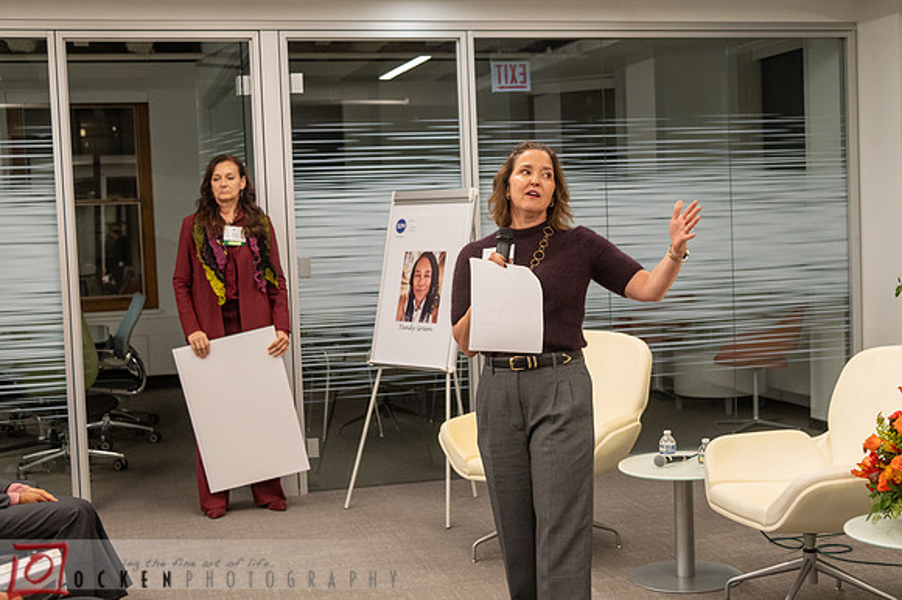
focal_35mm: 53
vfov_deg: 25.6
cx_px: 485
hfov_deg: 37.7
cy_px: 298
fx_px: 1320
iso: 1600
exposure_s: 1/160
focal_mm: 46
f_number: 4
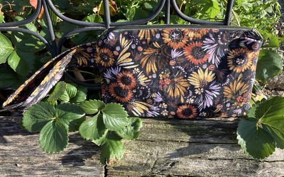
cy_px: 88
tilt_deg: -34.2
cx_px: 141
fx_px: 232
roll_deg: -0.4
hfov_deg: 62.9
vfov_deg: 41.8
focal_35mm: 30
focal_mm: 3.99
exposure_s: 1/398
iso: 32
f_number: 1.8
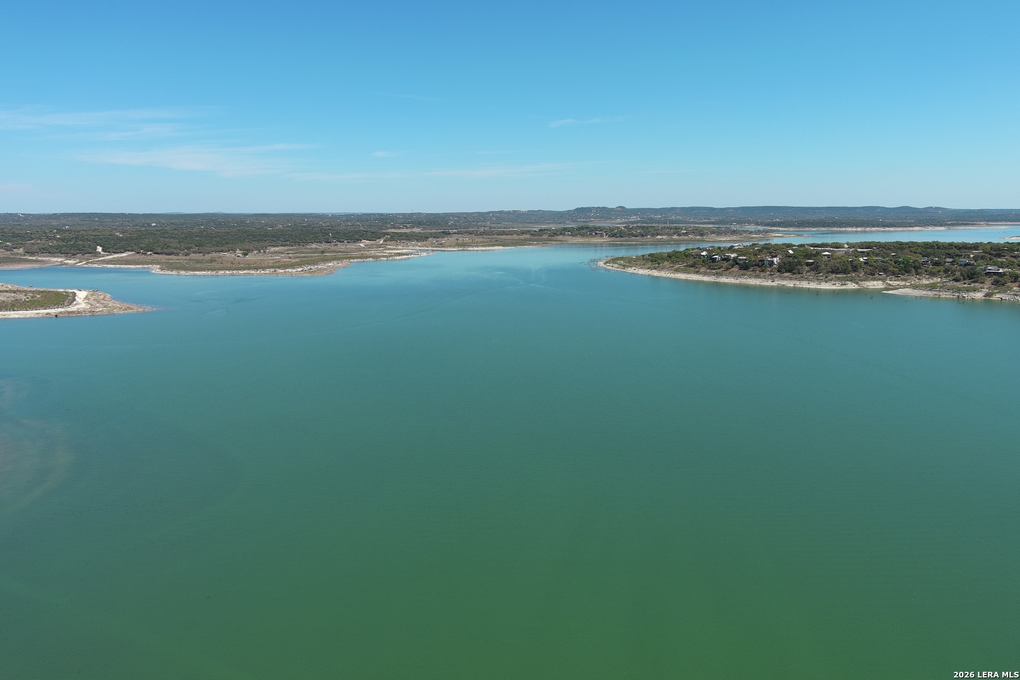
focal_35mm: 29
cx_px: 510
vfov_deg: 45.0
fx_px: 822
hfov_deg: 63.7
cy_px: 340
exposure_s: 1/1560
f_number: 2.8
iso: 101
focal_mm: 10.57
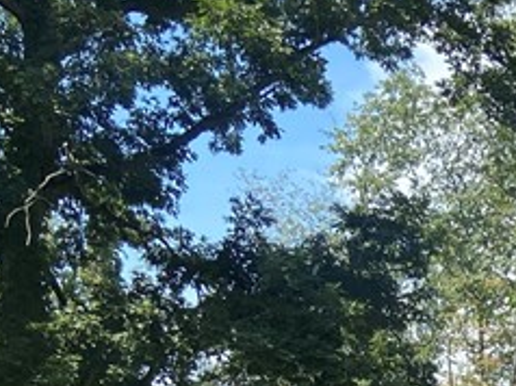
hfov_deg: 16.1
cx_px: 767
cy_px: 696
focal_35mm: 112
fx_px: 1668
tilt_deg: -2.9
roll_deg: -0.4
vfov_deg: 12.1
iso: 32
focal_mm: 4.25
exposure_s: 1/919
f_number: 1.8
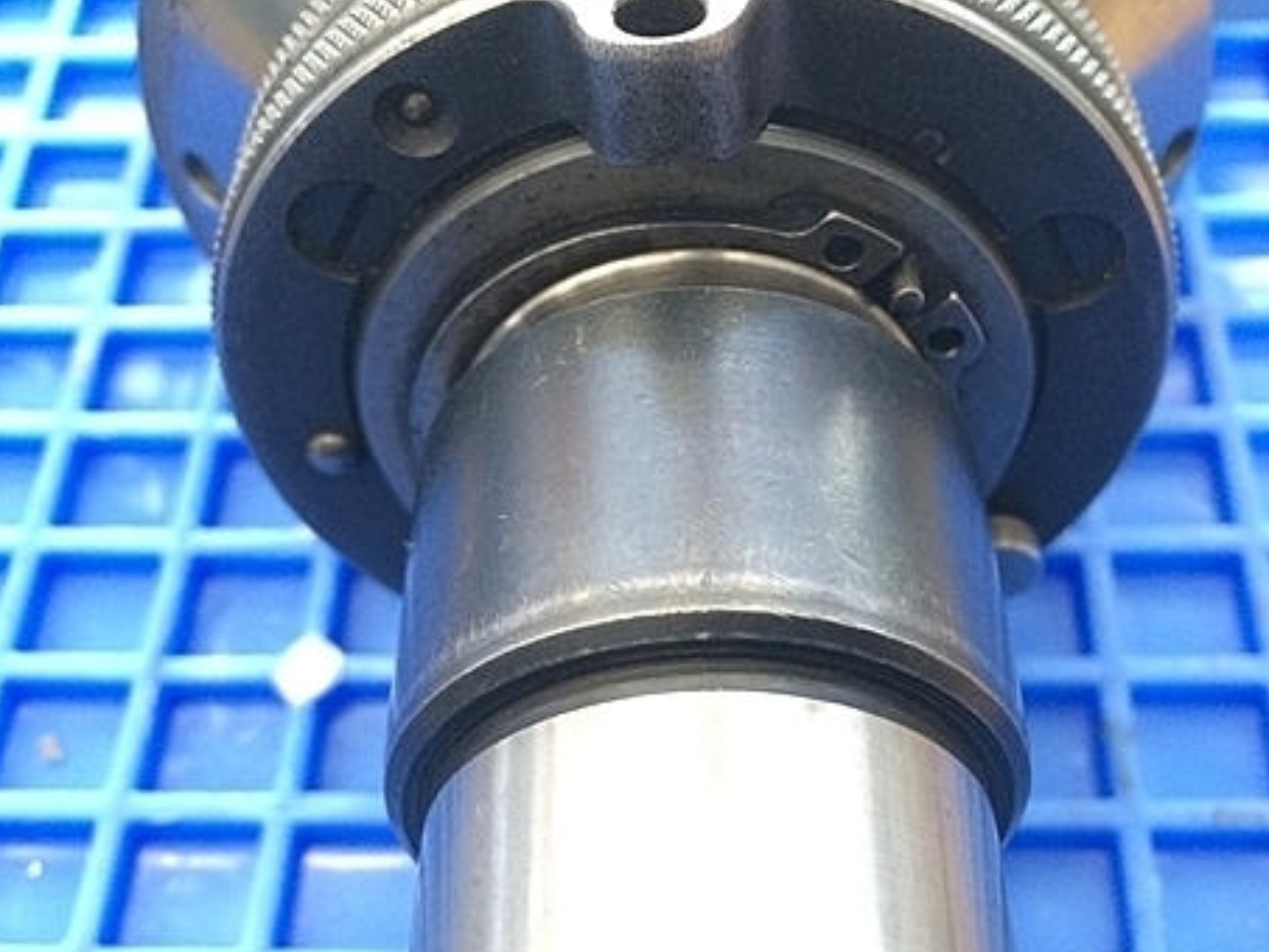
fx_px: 1503
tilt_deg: -56.9
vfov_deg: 35.1
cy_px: 501
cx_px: 678
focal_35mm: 41
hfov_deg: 45.7
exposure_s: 1/30
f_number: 2.2
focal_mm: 4.15
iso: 160
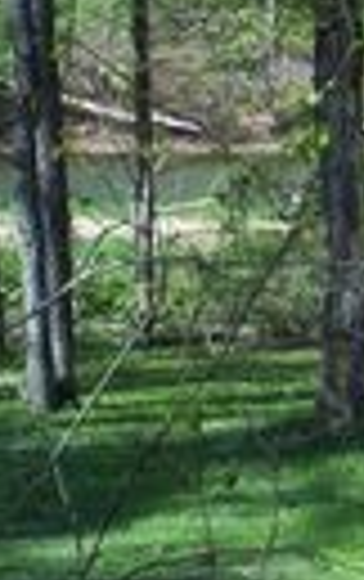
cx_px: 782
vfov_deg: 6.4
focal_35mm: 326
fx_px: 5157
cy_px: 445
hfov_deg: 4.0
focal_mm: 19.5
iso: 80
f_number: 5.6
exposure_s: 1/125
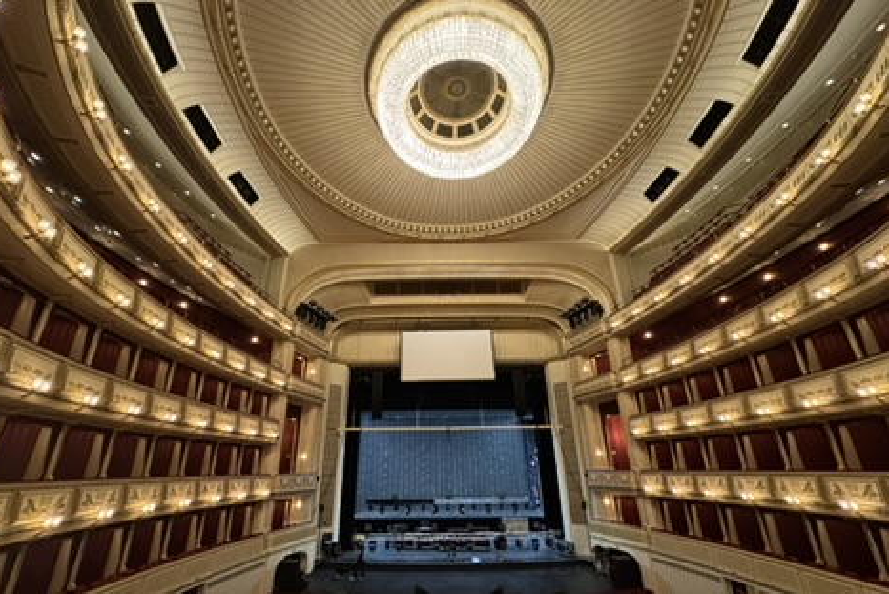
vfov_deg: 77.1
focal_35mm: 15
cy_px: 329
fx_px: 371
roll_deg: +0.5
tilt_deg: +20.1
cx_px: 433
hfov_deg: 100.4
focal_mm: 2.22
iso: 800
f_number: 2.2
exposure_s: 1/60
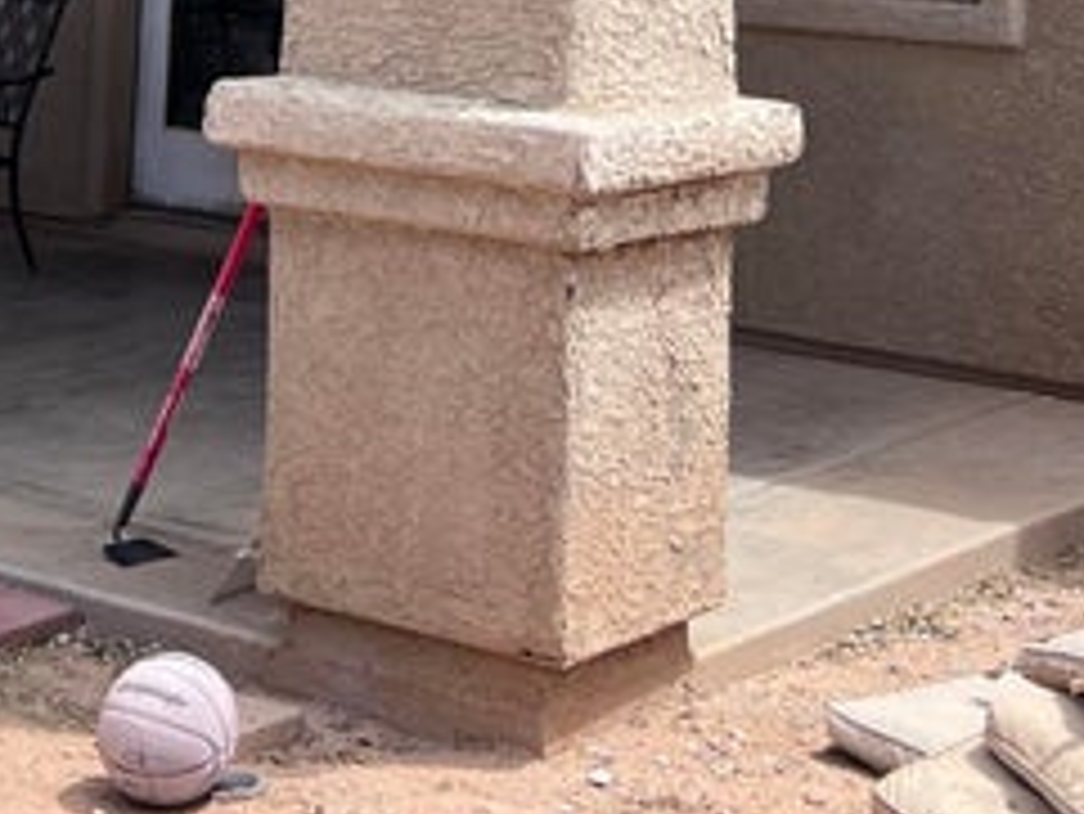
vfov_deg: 14.5
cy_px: -562
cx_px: 430
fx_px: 2882
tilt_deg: +7.7
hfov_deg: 21.3
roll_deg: -2.1
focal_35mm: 92
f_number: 1.5
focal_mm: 5.7
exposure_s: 1/2841
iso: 50
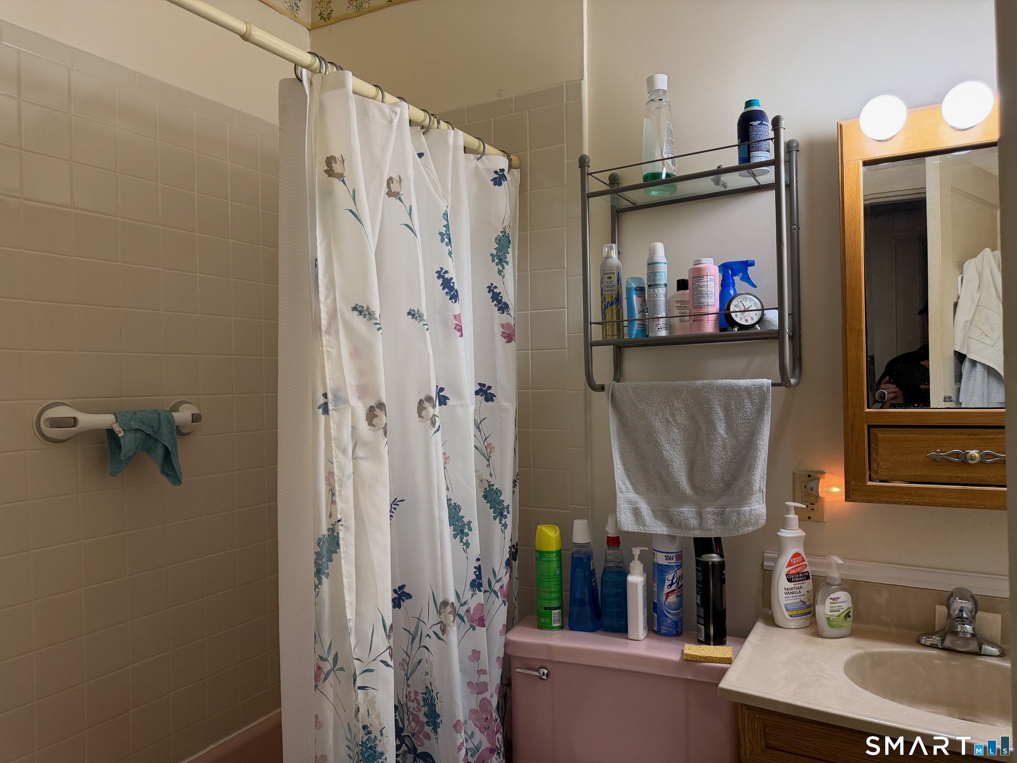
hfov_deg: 71.6
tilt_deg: -0.8
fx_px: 705
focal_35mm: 24
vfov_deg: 56.8
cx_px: 508
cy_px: 382
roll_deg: +1.4
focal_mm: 6.76
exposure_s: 1/60
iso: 200
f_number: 1.78
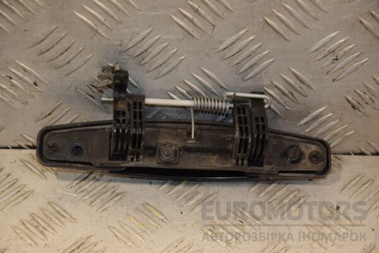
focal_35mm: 105
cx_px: 190
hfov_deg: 19.5
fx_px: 1105
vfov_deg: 13.0
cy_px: 126
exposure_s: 1/200
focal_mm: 70
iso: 800
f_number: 5.3
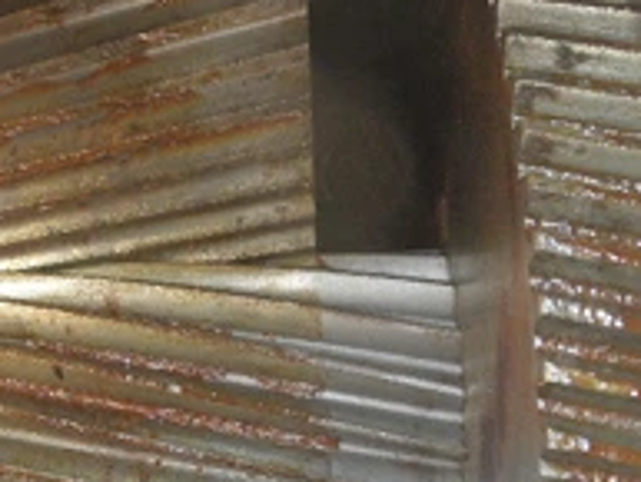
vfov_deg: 25.2
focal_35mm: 58
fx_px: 1075
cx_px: 259
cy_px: 312
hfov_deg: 33.1
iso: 200
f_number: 3
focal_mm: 5
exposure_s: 1/30
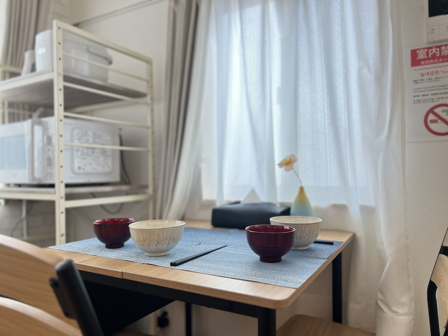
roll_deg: +0.9
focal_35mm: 26
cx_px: 224
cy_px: 168
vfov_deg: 53.1
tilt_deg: +0.1
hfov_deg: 67.3
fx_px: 336
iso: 125
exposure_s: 1/92
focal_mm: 5.7
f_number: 1.5
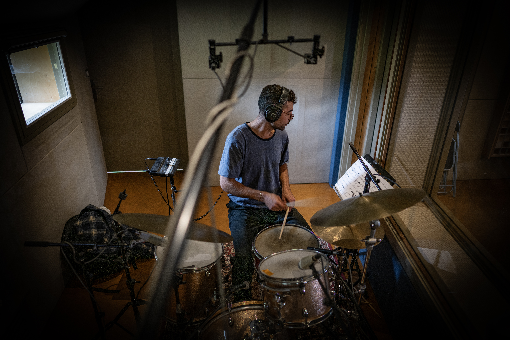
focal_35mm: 24
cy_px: 170
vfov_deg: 53.1
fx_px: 340
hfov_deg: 73.7
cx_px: 255
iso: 250
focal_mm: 24
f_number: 1.8
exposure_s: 1/50
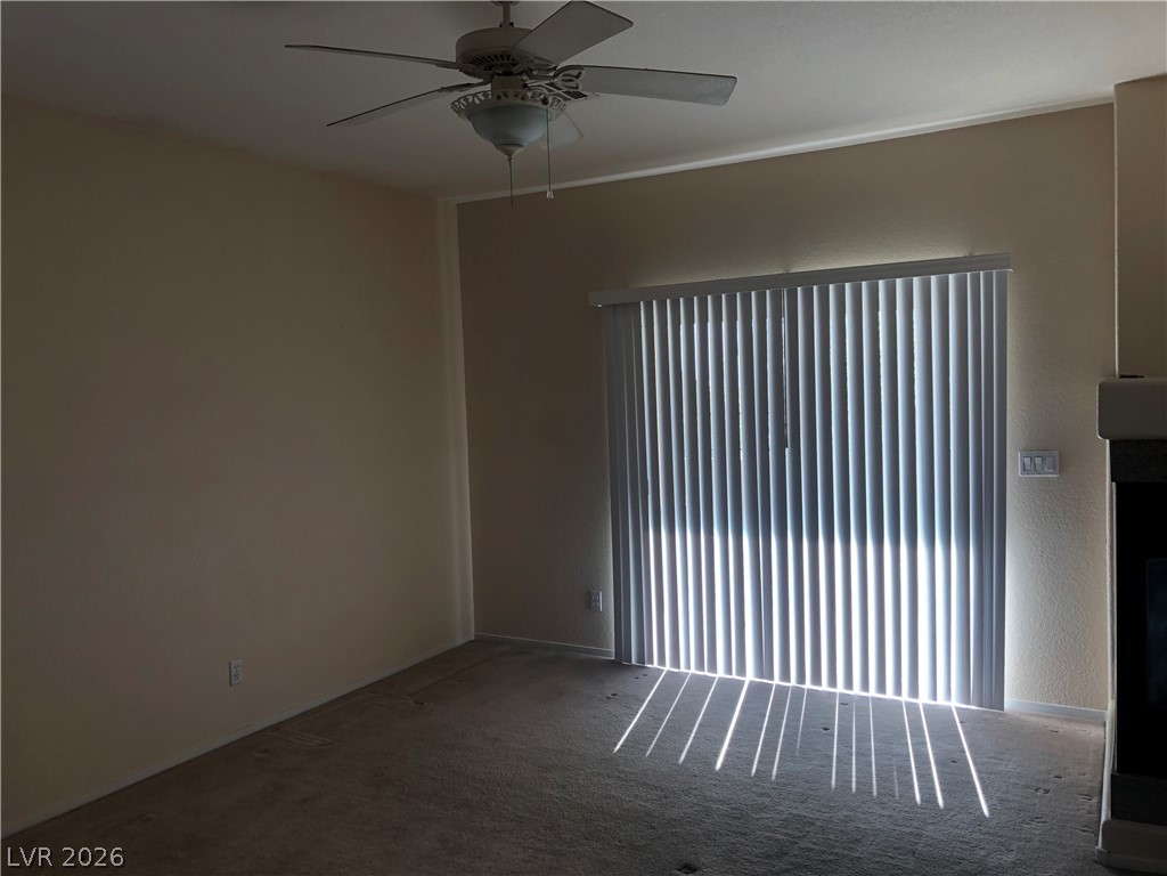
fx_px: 944
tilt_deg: -3.6
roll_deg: +2.4
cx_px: 584
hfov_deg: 63.4
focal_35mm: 28
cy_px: 438
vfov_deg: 49.7
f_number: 1.8
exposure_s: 1/120
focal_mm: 3.99
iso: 64
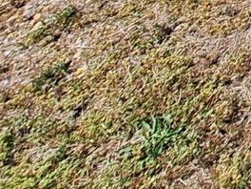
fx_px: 732
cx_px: 715
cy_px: -473
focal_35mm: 101
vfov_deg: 9.2
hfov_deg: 12.0
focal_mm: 1.74
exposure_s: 1/1181
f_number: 2.2
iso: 50
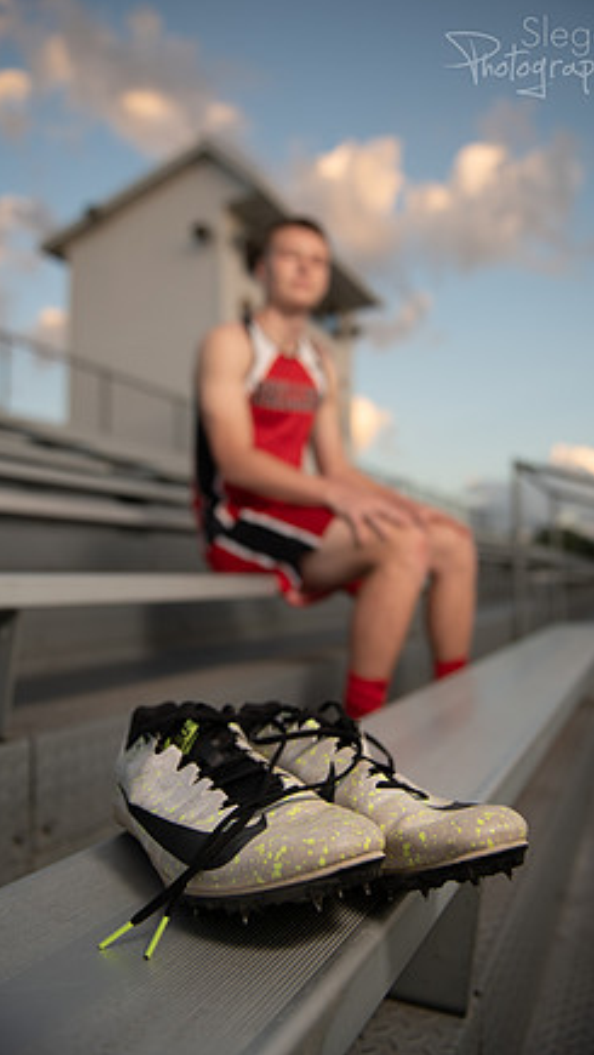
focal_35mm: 26
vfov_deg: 71.9
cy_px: 517
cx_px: 318
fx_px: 727
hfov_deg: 44.4
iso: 100
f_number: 2.8
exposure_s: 1/400
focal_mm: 24
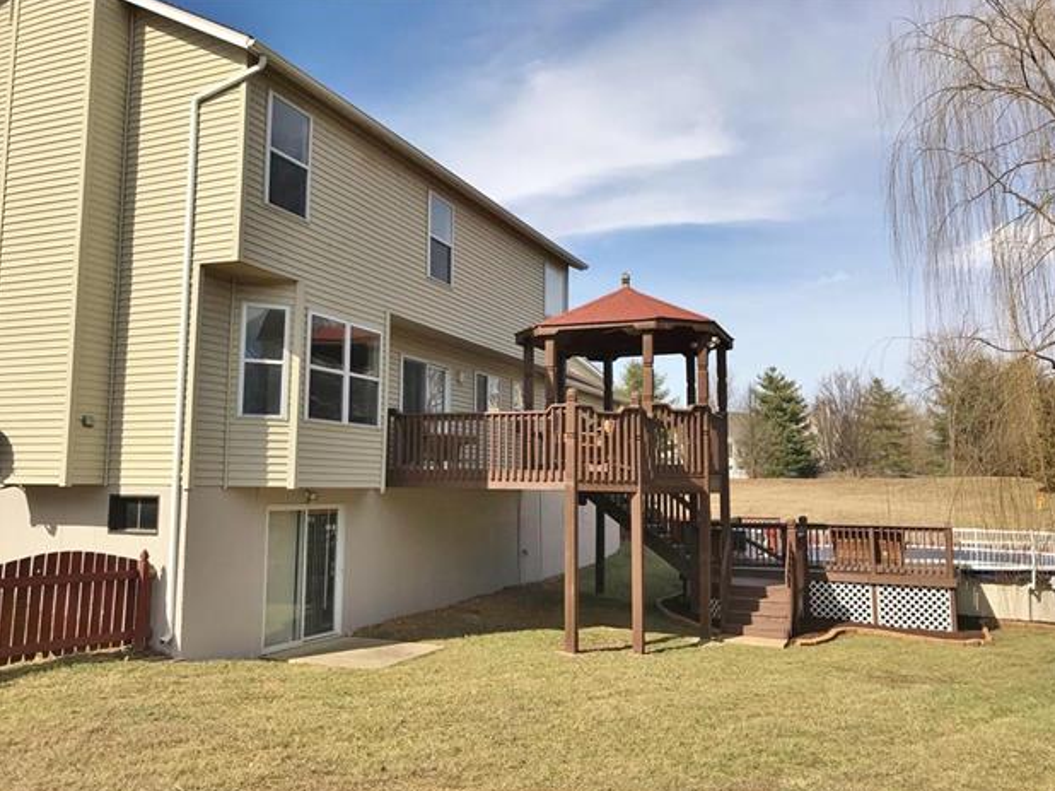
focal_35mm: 29
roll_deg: -0.1
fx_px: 883
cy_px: 405
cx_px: 517
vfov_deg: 48.2
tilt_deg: +6.2
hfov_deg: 61.7
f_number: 1.8
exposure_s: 1/3195
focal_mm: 3.99
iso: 20
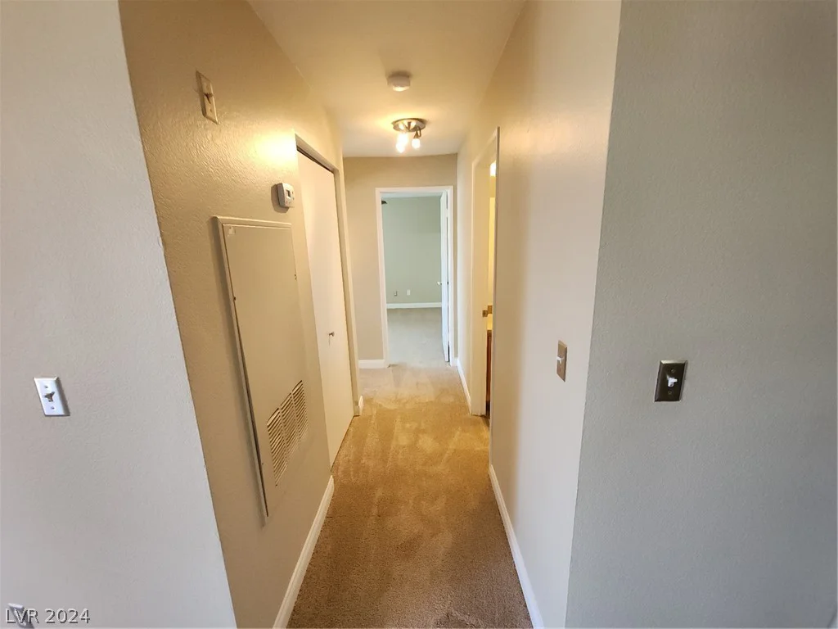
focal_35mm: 13
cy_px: 314
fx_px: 315
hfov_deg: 106.2
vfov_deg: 89.9
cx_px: 419
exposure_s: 1/60
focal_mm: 2.2
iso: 250
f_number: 2.2
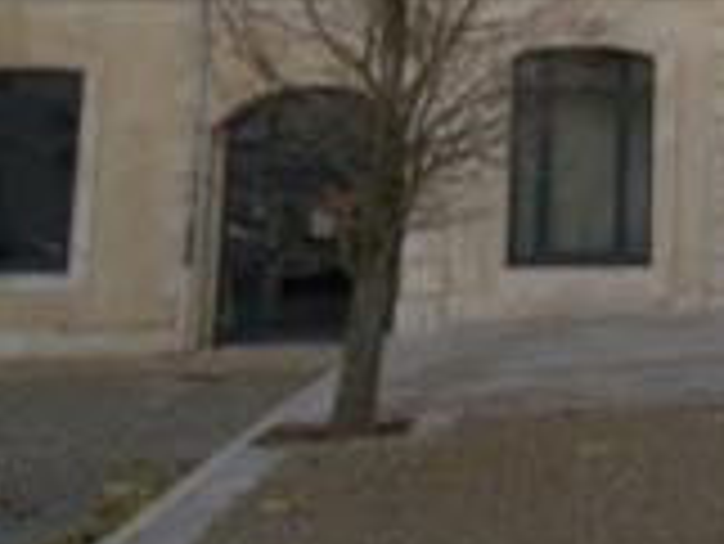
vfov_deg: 16.0
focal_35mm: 88
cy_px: -148
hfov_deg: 20.2
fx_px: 1842
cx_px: 962
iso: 64
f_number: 5.6
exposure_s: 1/172
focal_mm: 5.8
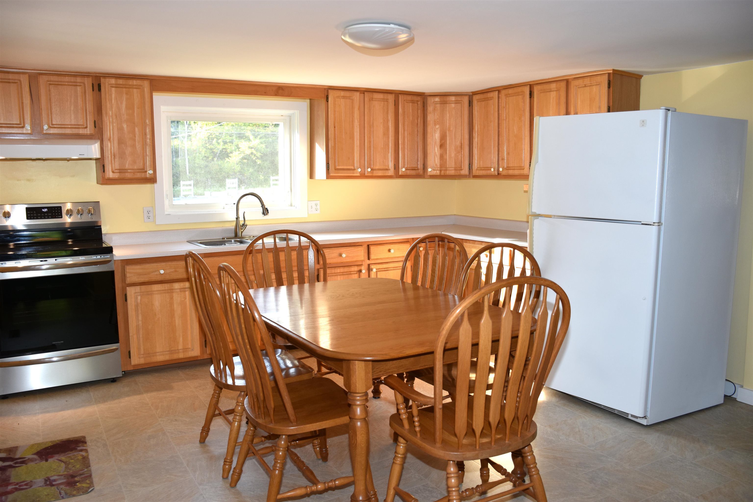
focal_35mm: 30
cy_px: 251
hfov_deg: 61.9
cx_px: 376
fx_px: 627
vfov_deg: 43.6
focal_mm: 20
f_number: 4
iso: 200
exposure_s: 1/60
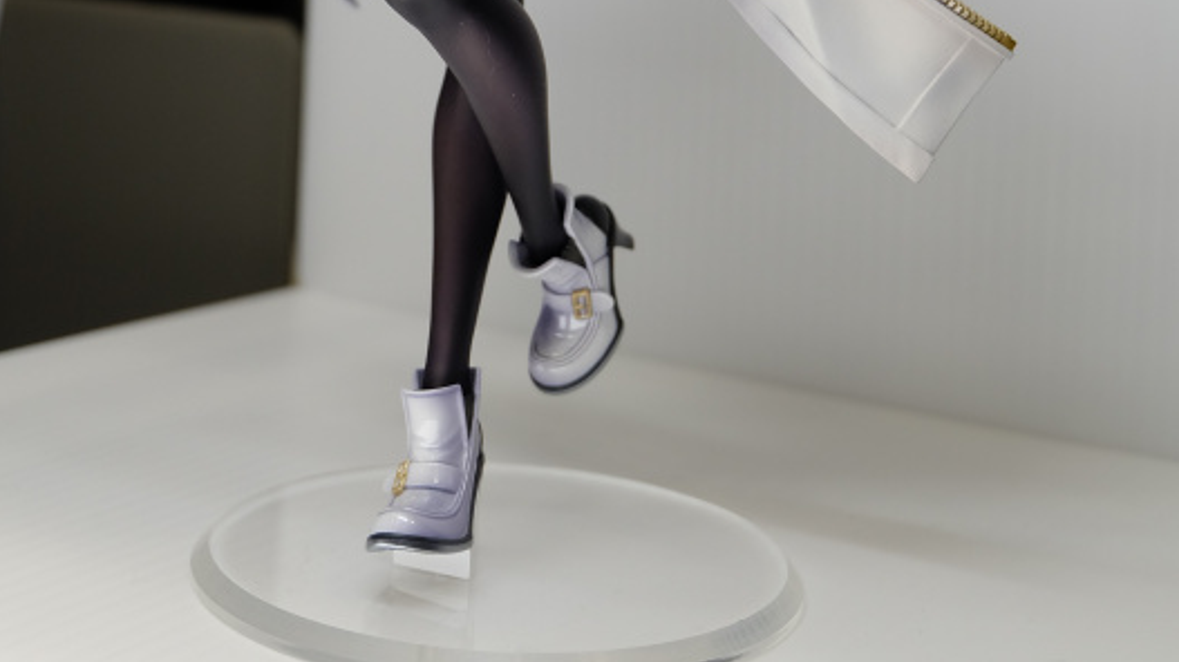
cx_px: 587
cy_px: -228
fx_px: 2188
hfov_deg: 30.2
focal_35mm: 70
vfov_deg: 16.2
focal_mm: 29.5
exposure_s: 1/125
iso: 640
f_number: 4.7
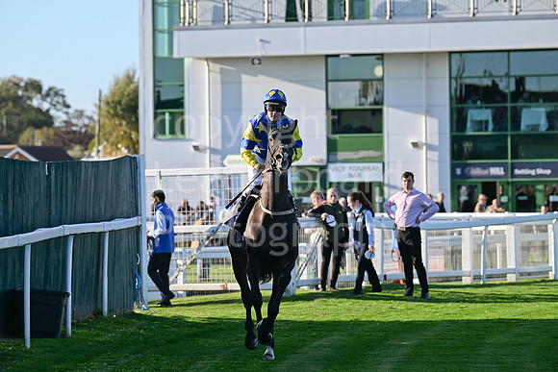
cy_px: 186
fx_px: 3101
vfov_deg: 6.9
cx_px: 279
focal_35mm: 200
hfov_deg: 10.3
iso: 400
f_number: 5.6
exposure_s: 1/1250
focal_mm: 200
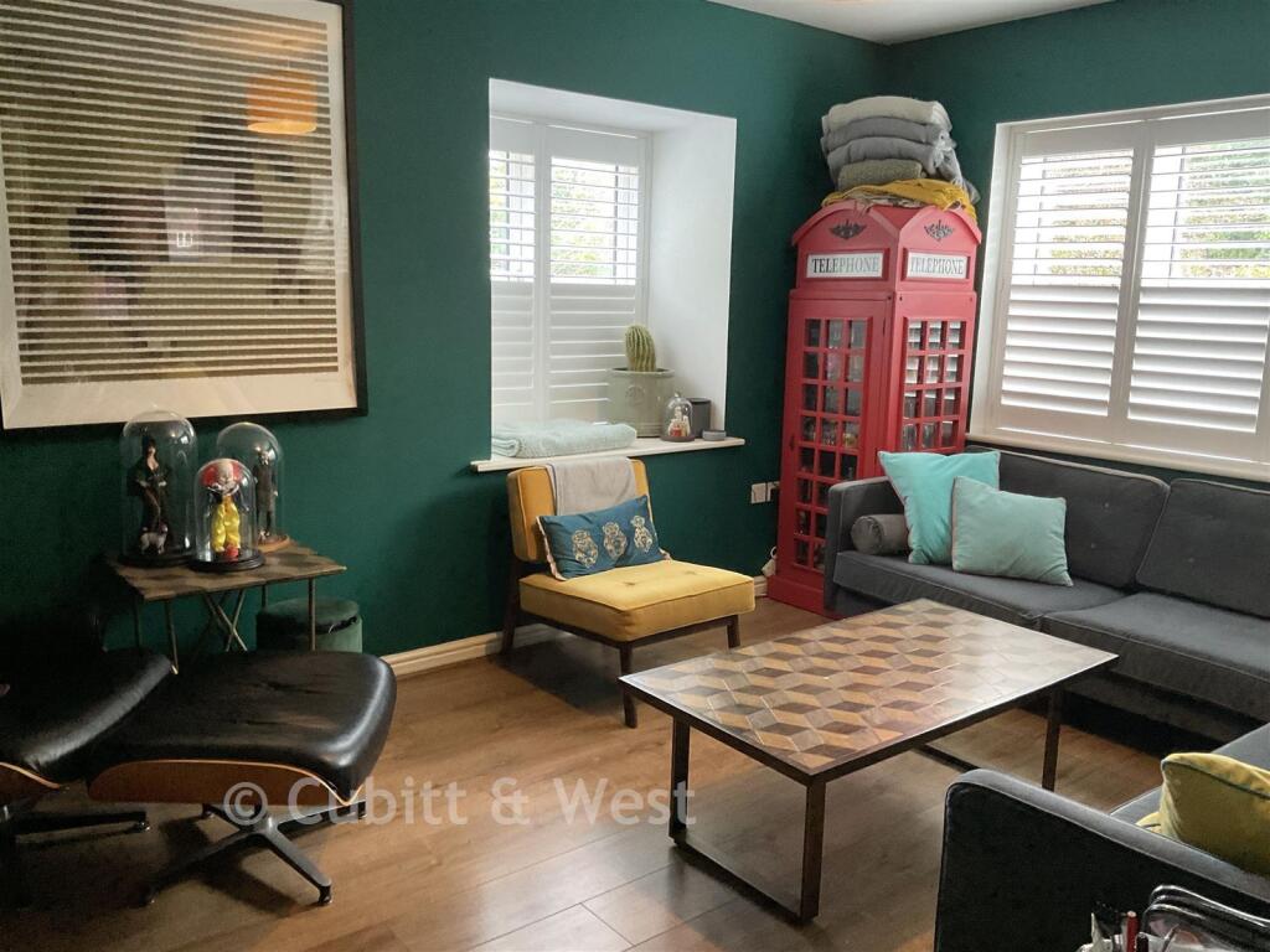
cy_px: 476
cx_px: 635
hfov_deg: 61.7
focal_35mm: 29
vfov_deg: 48.2
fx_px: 1064
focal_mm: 3
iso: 250
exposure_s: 1/59
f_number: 1.8
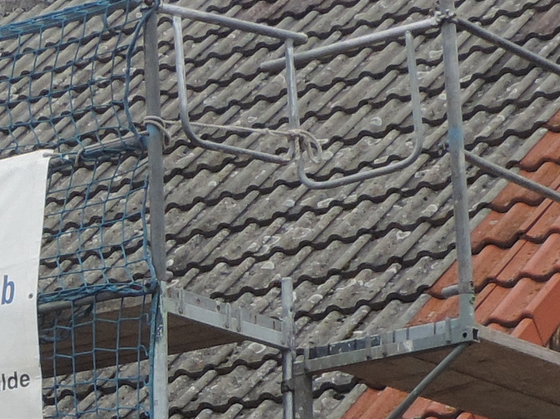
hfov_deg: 8.4
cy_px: 623
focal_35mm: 233
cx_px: -49
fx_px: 3768
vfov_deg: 6.3
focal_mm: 7.1
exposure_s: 1/50
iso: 80
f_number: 3.3
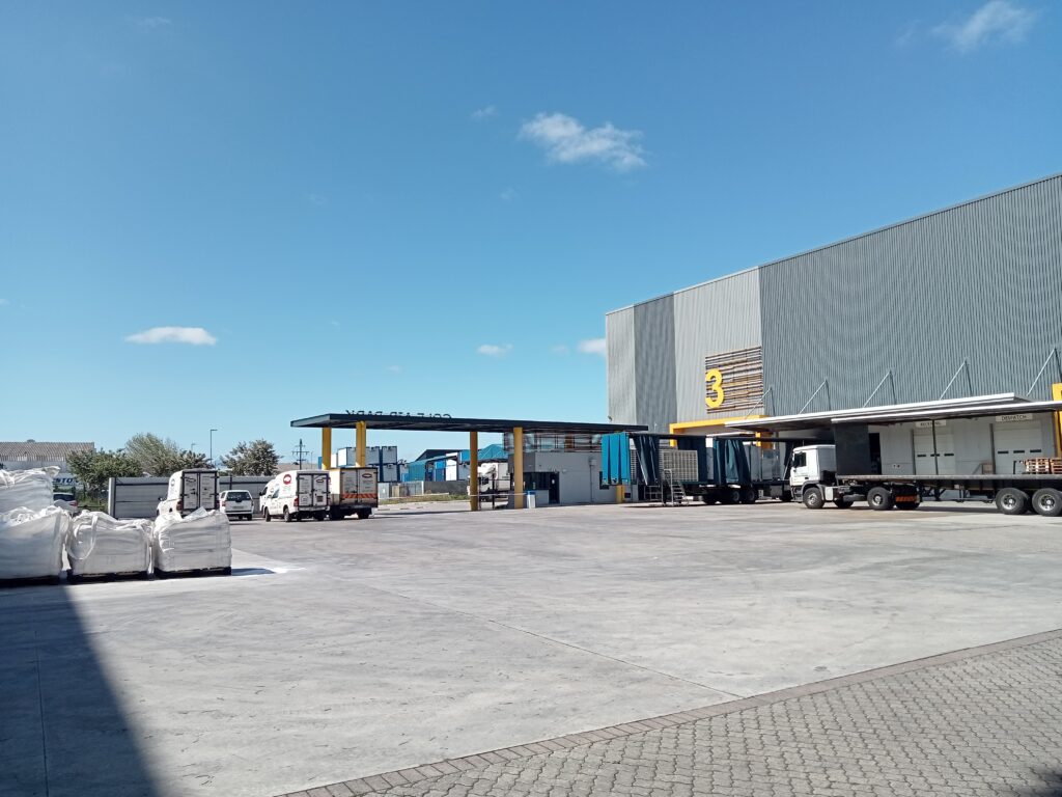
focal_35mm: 28
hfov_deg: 63.4
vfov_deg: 49.7
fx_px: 859
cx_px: 531
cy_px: 398
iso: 102
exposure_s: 1/1081
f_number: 2.2
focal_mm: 3.46
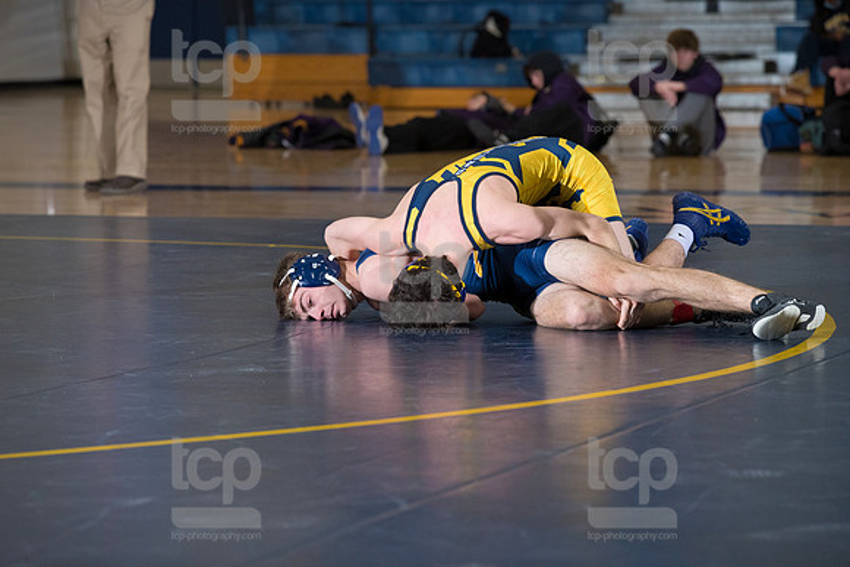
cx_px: 425
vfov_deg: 7.2
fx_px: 4487
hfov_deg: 10.8
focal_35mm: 190
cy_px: 284
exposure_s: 1/250
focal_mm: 190
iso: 1250
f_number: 5.6
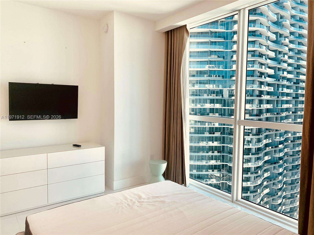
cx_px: 157
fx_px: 236
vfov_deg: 53.1
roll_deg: -0.7
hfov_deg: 67.3
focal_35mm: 26
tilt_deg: -2.5
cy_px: 118
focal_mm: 4.25
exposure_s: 1/185
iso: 25
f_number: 1.8
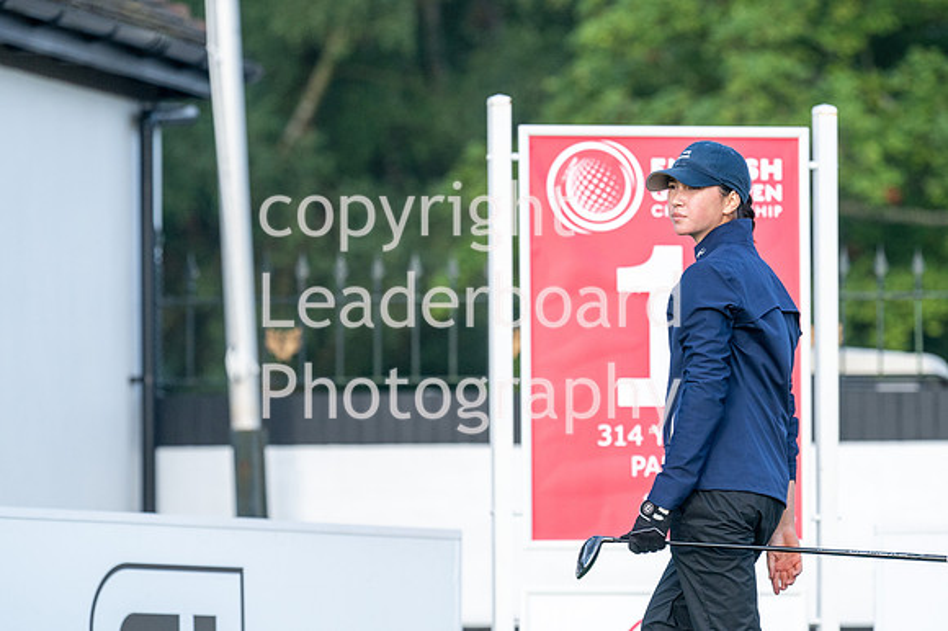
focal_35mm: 450
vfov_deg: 3.1
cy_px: 316
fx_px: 11843
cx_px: 474
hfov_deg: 4.6
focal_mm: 300
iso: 400
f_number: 5.6
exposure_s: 1/1000
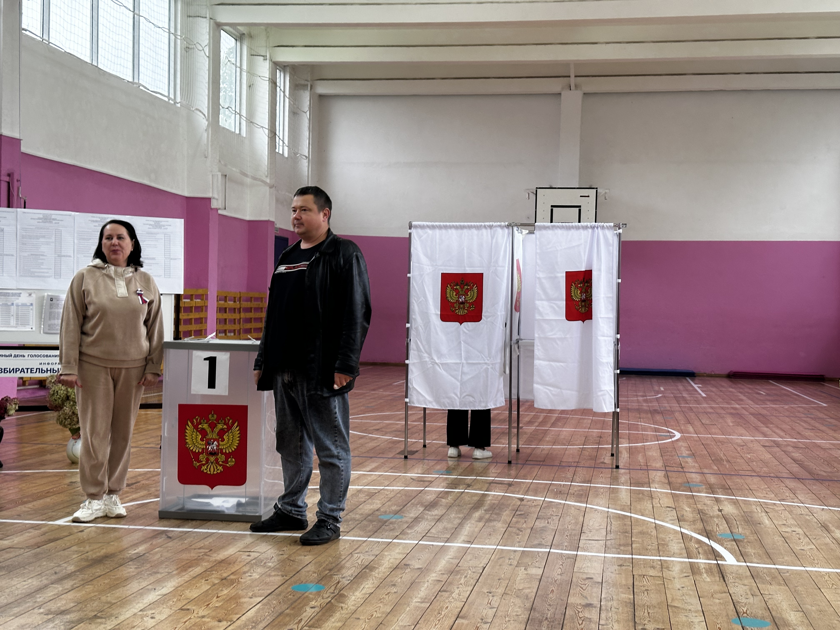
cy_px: 315
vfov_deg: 30.3
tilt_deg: -0.5
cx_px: 420
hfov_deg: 39.7
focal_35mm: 48
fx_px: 1165
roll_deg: -1.9
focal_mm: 6.86
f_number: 1.78
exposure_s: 1/50
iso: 100
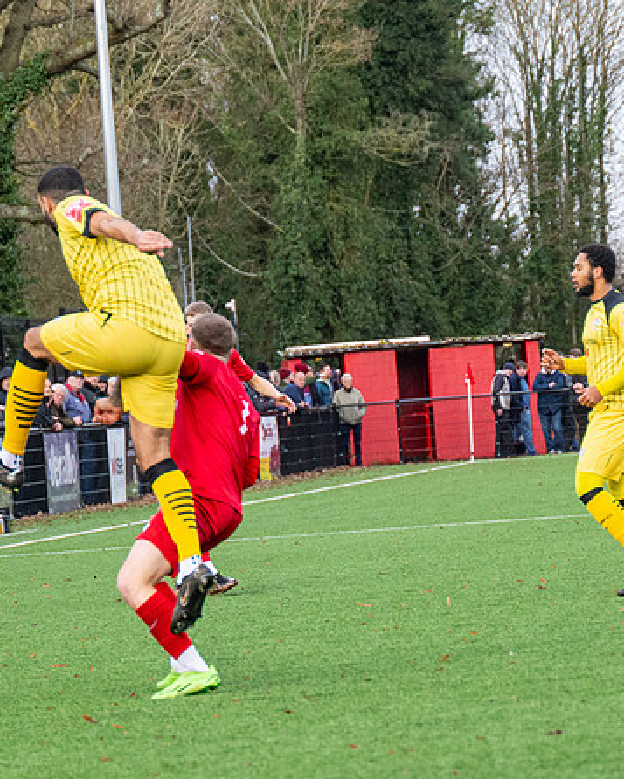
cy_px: 475
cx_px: 387
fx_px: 5908
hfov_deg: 6.0
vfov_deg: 7.5
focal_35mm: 256
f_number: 4
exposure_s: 1/1600
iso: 800
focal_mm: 98
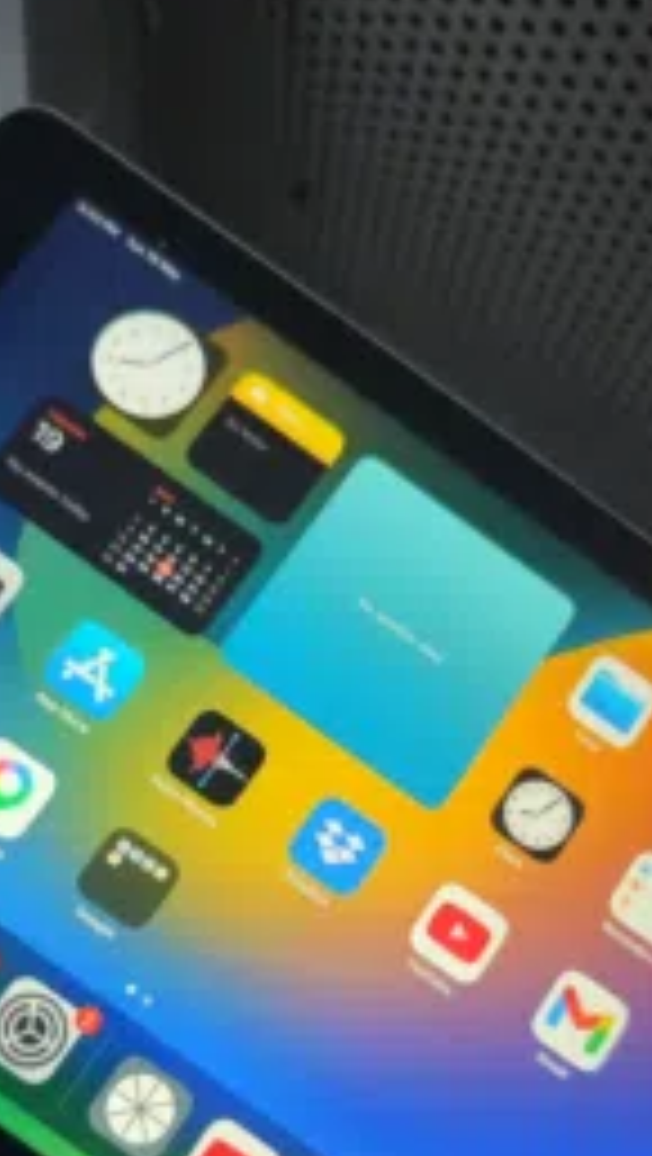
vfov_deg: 49.6
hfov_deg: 30.3
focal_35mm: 39
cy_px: 864
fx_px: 1196
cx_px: 225
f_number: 1.69
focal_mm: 7.01
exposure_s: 1/100
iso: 568
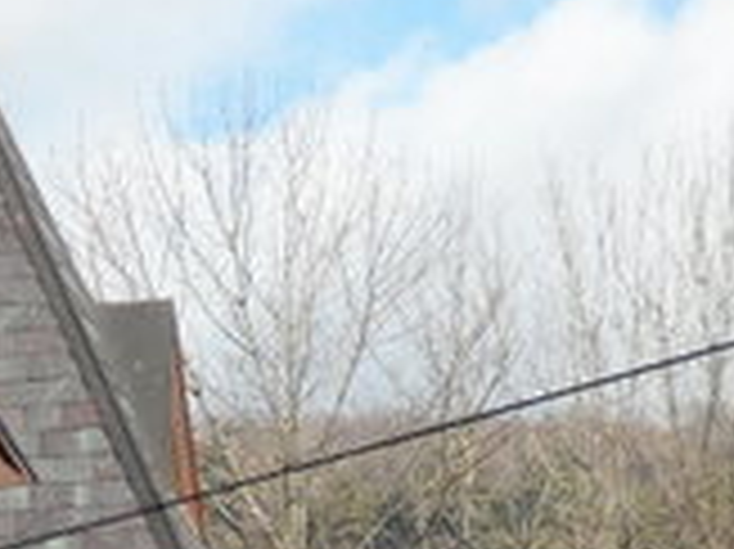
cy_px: 1062
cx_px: -405
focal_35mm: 265
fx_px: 5615
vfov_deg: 5.5
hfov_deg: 7.3
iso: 80
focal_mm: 9.8
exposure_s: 1/250
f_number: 4.1
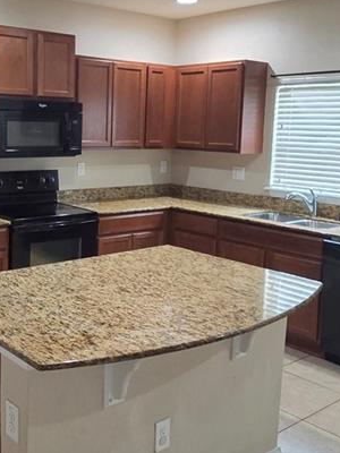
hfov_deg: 36.0
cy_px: 197
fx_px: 511
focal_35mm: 39
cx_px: 84
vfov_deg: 47.7
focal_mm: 2.2
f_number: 2.2
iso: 500
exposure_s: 1/60
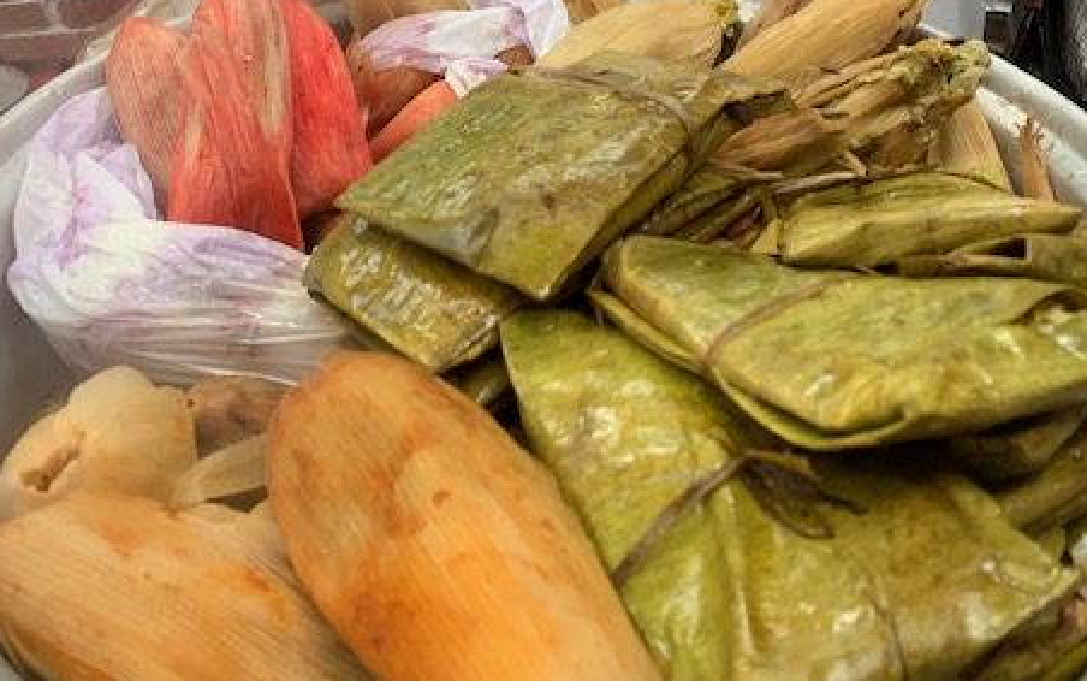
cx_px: 570
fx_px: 1156
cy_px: 55
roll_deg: +3.5
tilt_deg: -25.1
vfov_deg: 31.1
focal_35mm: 39
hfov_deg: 50.3
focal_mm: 4.25
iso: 100
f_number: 1.8
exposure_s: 1/65
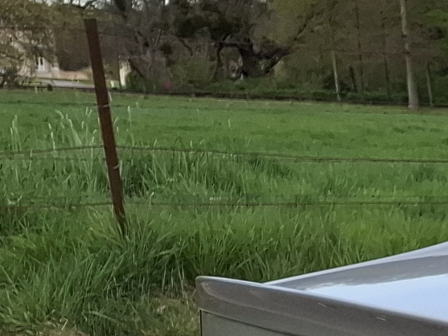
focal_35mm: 124
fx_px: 1605
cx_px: 1085
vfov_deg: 11.0
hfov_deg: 12.4
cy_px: 639
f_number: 1.8
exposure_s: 1/521
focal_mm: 5.54
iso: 50
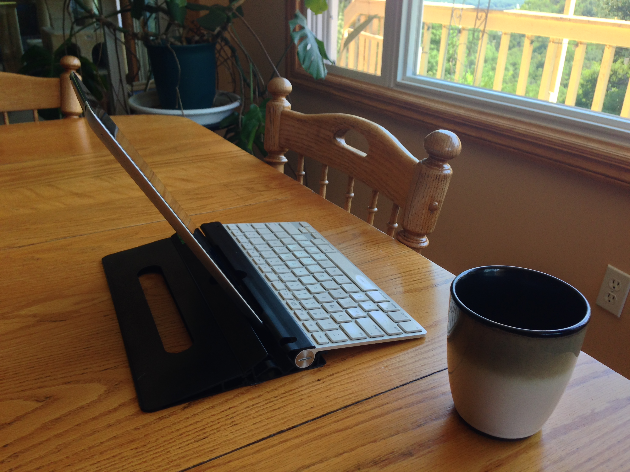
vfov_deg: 42.9
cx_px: 315
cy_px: 236
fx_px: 601
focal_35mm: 33
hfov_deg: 55.4
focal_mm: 4.12
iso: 80
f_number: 2.4
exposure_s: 1/120
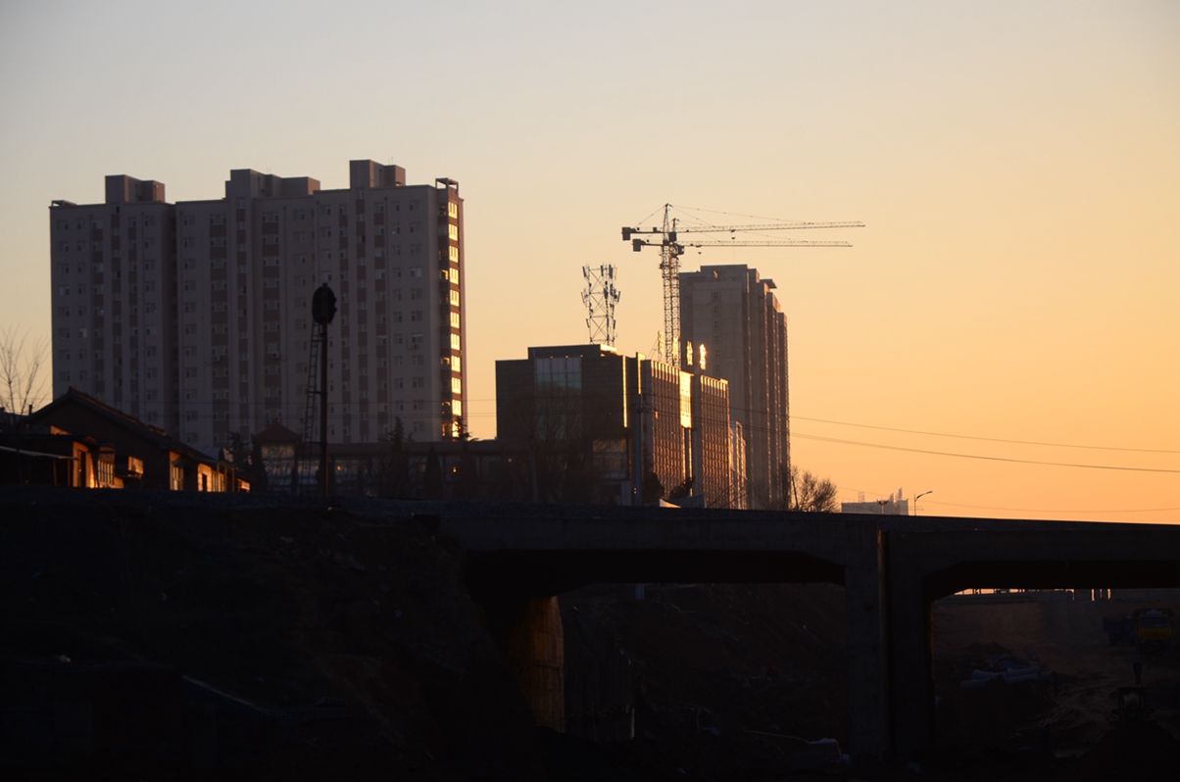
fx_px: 4171
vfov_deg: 10.7
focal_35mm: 128
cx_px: 590
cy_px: 391
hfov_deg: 16.1
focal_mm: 85
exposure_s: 1/160
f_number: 7.1
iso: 100
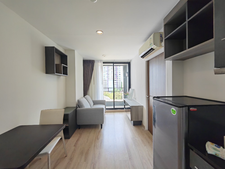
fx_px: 84
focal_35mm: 13
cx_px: 112
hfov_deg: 106.2
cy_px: 84
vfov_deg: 89.9
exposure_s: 1/100
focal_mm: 2.16
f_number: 2.2
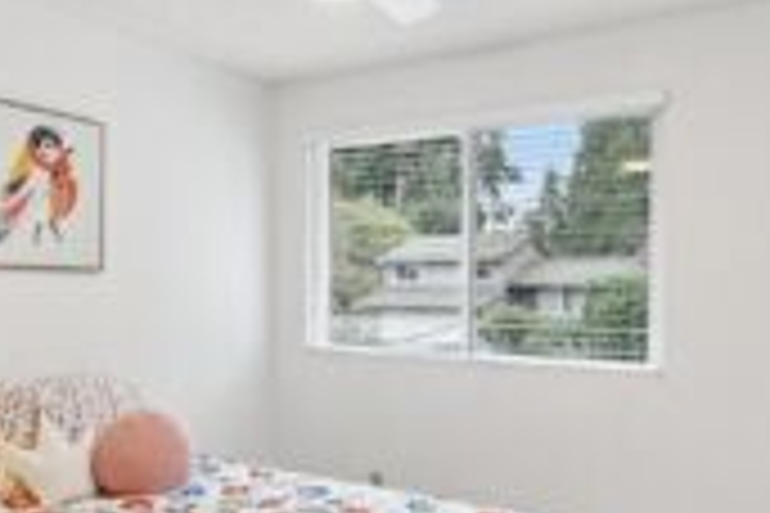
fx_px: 749
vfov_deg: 37.8
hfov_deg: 54.4
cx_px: 369
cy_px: 295
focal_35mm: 35
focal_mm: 10
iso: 250
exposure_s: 1/8
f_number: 9
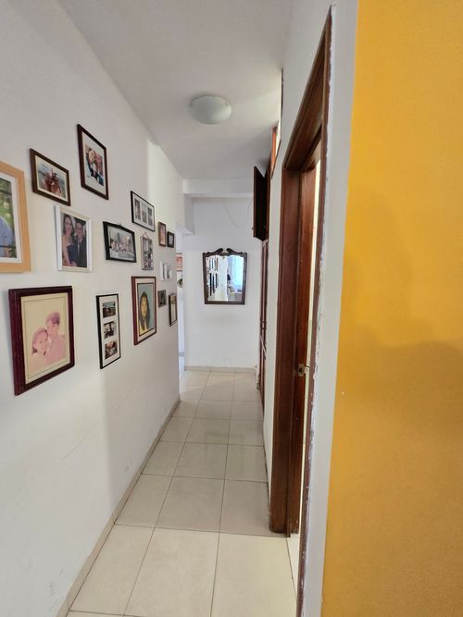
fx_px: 232
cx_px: 232
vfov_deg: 106.2
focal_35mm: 13
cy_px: 308
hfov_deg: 89.9
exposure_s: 1/60
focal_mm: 2.2
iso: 1000
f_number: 2.2
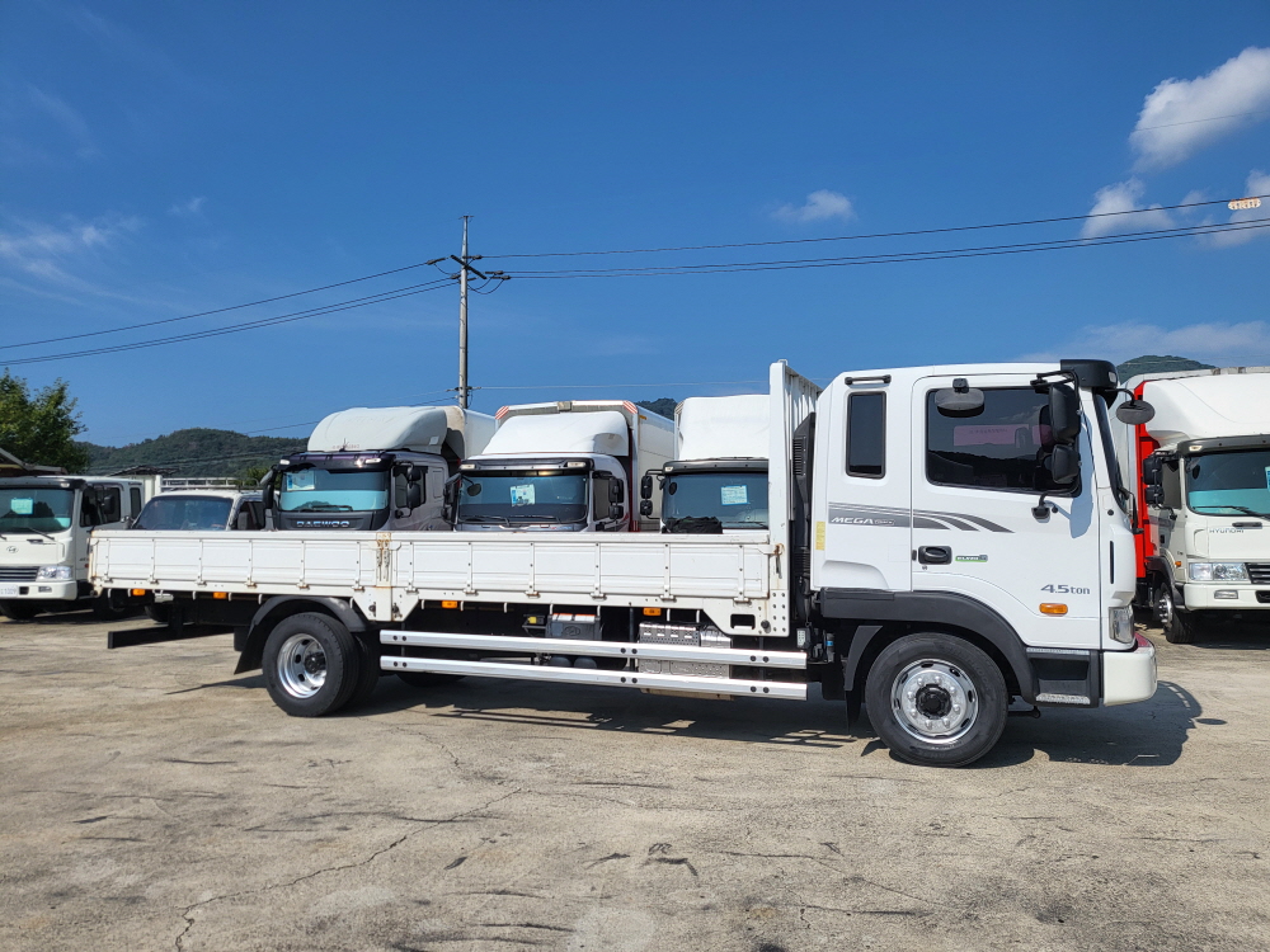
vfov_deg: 53.1
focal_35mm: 26
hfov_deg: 67.3
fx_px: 954
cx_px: 635
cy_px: 476
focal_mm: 4.25
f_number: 1.8
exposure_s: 1/5584
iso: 50
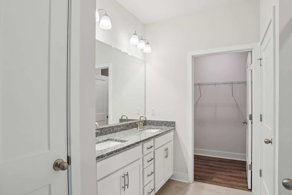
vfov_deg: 61.8
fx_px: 162
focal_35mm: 20
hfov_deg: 84.0
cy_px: 108
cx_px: 149
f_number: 8
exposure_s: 1/30
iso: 250
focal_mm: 10
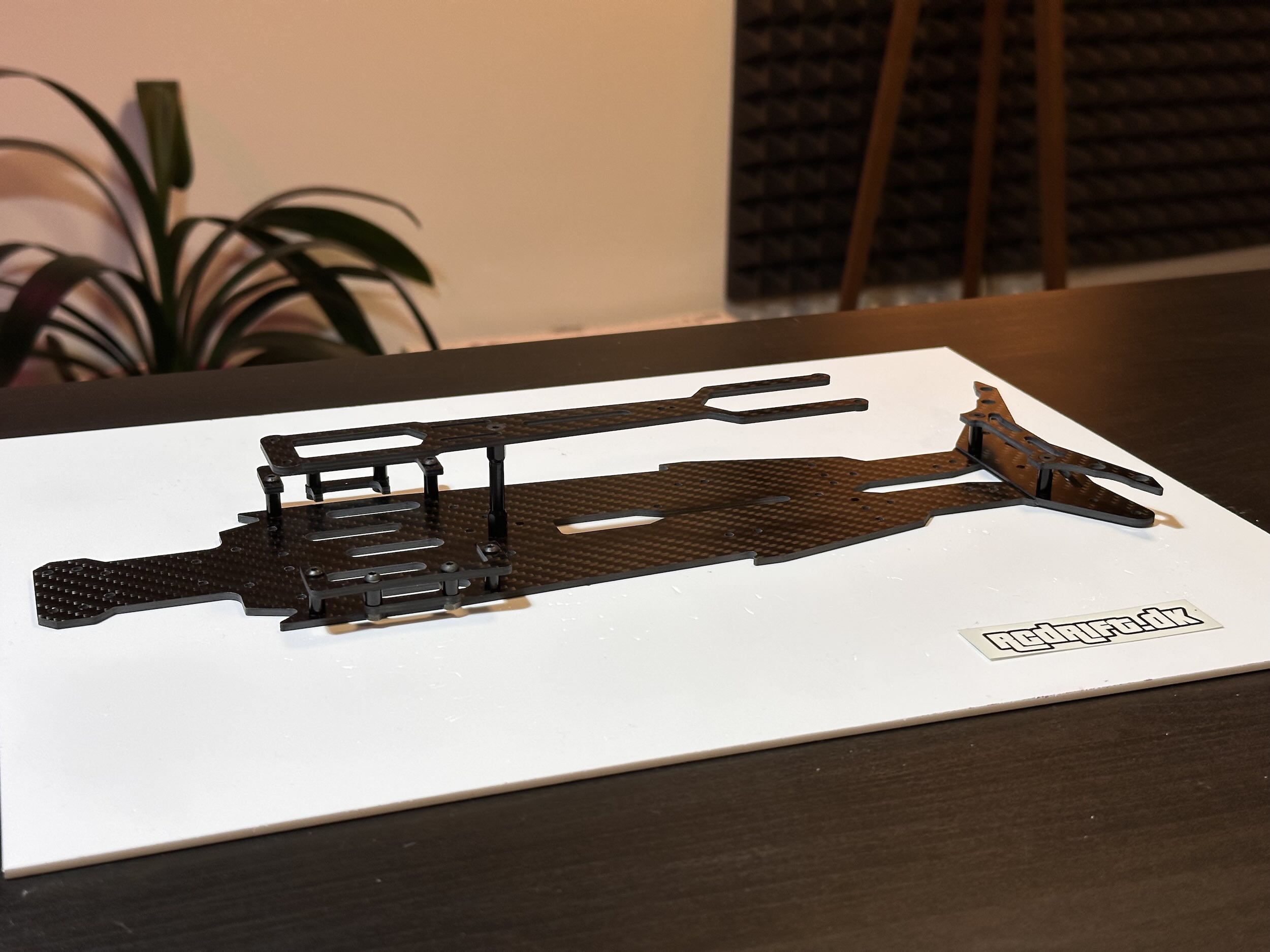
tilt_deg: -21.5
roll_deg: -0.9
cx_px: 635
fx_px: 1761
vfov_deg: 30.3
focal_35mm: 48
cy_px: 476
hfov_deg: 39.7
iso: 100
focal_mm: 6.86
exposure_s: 1/100
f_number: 1.78
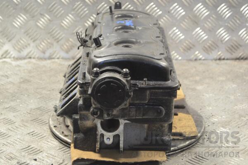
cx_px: 124
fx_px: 568
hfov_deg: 24.6
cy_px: 82
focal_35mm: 82
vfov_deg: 16.6
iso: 640
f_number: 5.6
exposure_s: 1/30
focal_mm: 55
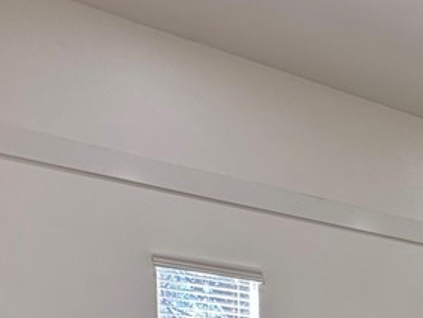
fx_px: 623
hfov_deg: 31.2
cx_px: 513
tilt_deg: -4.4
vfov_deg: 22.6
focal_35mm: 51
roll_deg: -1.3
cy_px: 494
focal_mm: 2.22
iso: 80
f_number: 2.2
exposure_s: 1/120
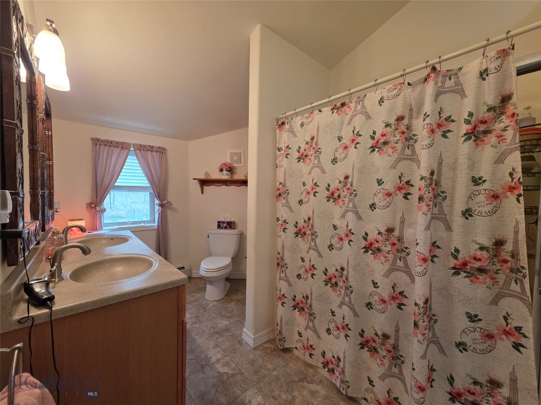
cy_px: 202
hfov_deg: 106.2
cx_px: 270
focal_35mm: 13
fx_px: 203
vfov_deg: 89.9
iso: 250
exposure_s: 1/120
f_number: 1.9
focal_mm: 2.2
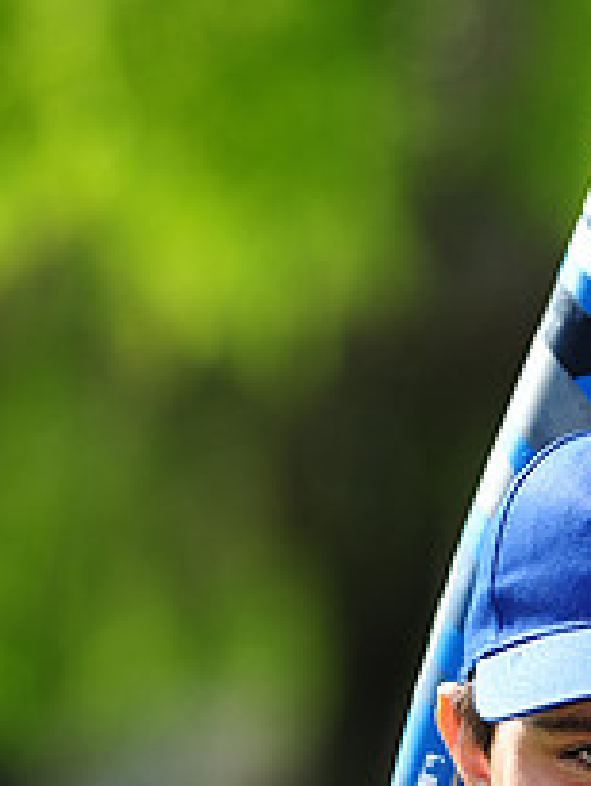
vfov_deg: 3.6
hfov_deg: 2.7
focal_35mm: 543
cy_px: 913
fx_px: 12348
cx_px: 522
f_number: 4.5
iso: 200
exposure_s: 1/800
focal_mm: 200
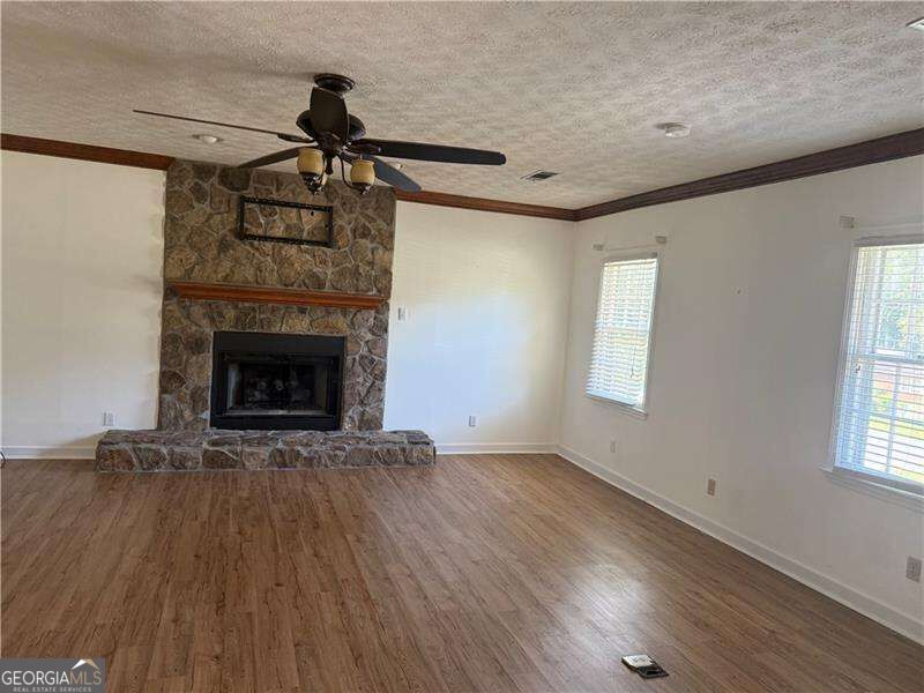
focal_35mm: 24
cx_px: 462
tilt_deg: -3.8
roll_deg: -3.9
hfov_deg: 71.6
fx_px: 641
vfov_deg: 56.8
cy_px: 346
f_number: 1.78
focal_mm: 6.76
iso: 200
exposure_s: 1/71
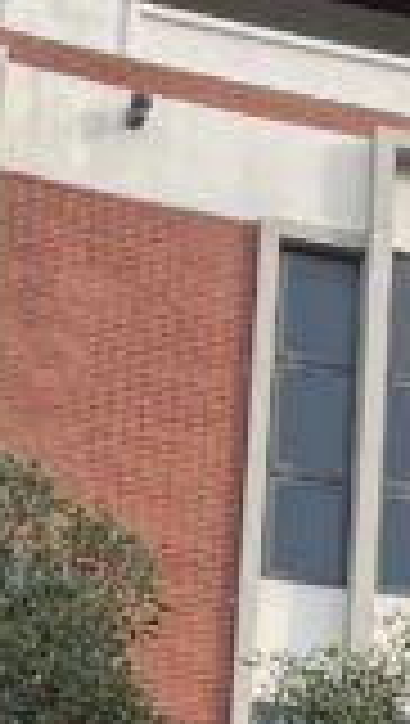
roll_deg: +0.7
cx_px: 919
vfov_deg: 11.7
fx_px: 3466
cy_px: 827
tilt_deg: +18.8
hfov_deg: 6.5
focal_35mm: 180
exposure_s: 1/399
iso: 50
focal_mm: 5.1
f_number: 1.6
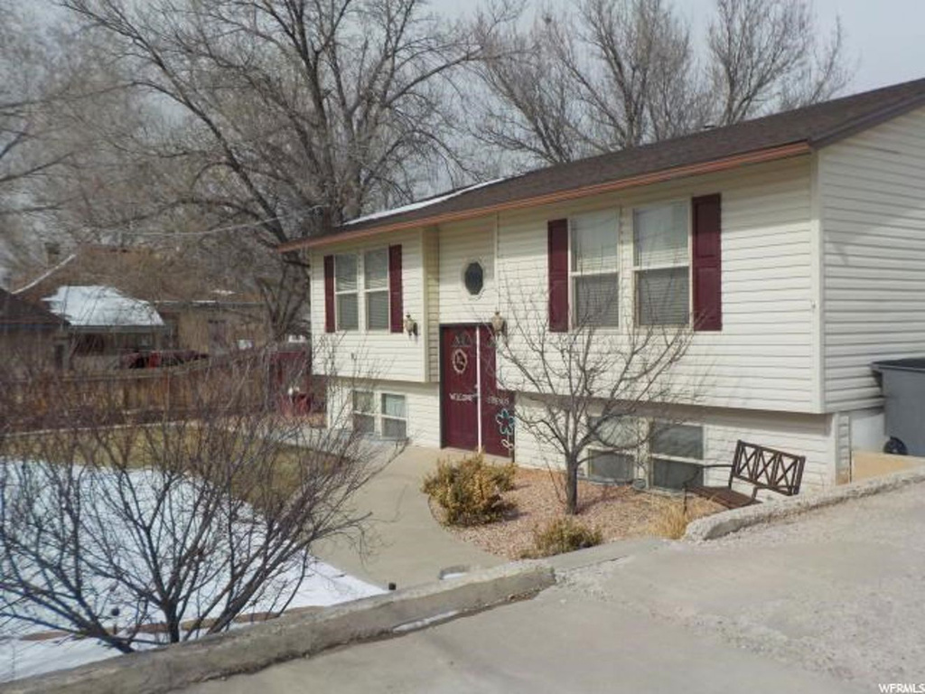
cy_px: 347
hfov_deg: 60.0
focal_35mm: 30
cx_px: 462
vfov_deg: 46.8
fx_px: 802
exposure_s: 1/500
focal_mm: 4.1
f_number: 6.6
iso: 125
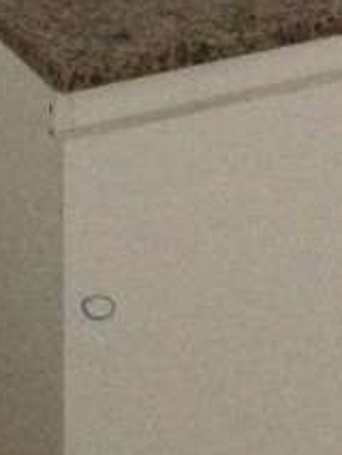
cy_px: -669
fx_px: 2448
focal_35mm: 186
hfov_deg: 8.0
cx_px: 267
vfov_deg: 9.4
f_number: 2.4
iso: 500
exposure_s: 1/15
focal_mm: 4.12
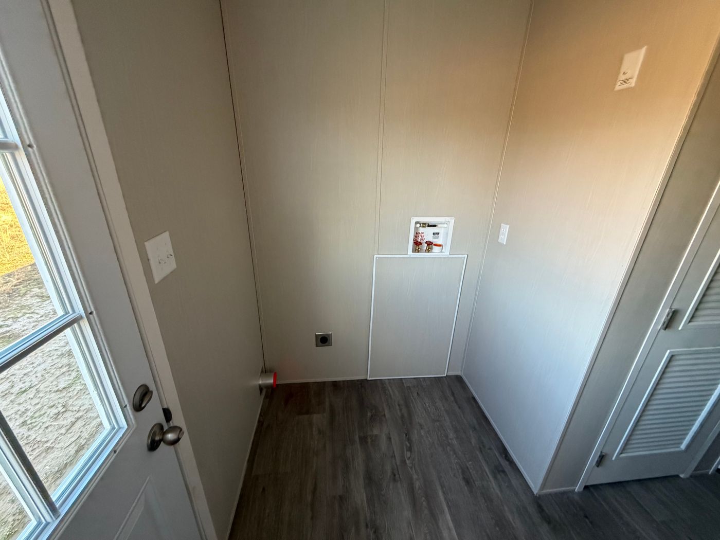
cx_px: 360
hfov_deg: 102.1
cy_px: 270
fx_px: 291
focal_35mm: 14
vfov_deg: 85.7
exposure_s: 1/68
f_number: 2.2
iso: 320
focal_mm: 2.22
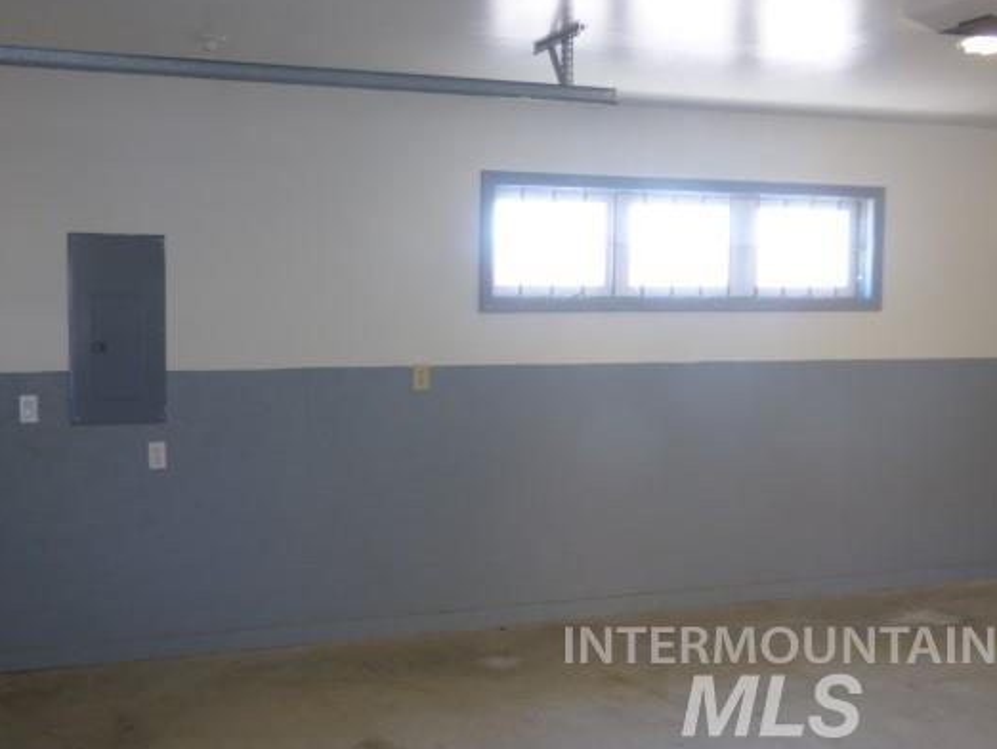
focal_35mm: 38
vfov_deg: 37.7
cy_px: 386
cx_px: 393
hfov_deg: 48.6
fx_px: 1095
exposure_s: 1/20
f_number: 3.3
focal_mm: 5.53
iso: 100
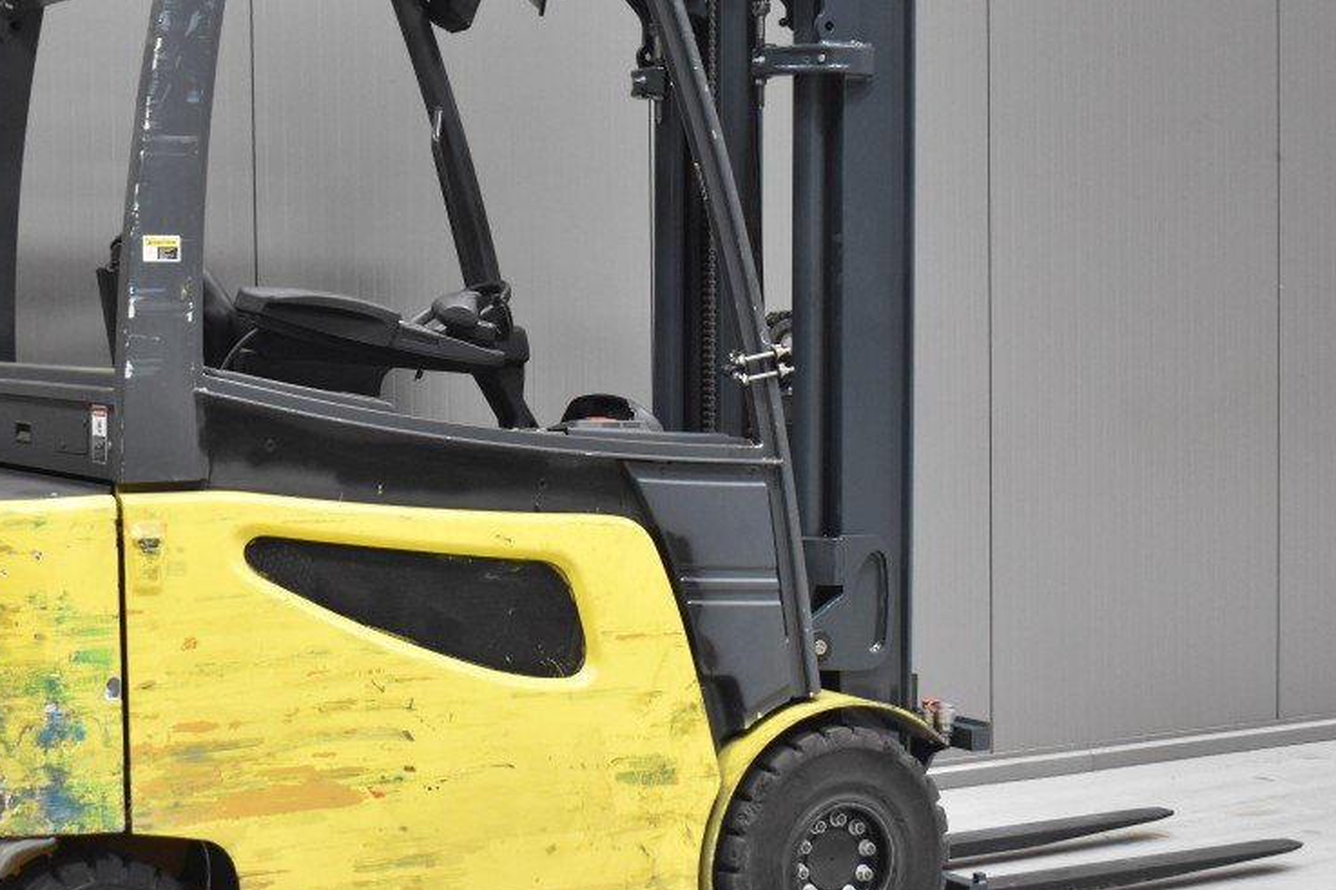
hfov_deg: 28.3
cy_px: 450
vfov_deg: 19.2
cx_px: 430
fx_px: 2627
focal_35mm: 71
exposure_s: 1/50
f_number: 4.2
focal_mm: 29
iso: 1600
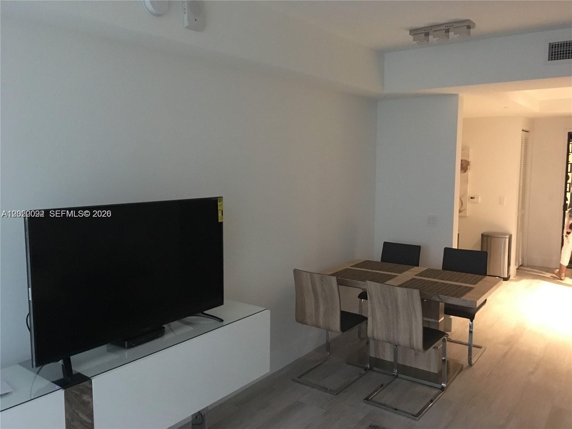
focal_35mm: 29
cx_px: 286
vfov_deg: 48.2
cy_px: 214
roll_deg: +0.2
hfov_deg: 61.7
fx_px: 479
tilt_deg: -6.8
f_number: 2.2
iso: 400
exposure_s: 1/15
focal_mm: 4.15
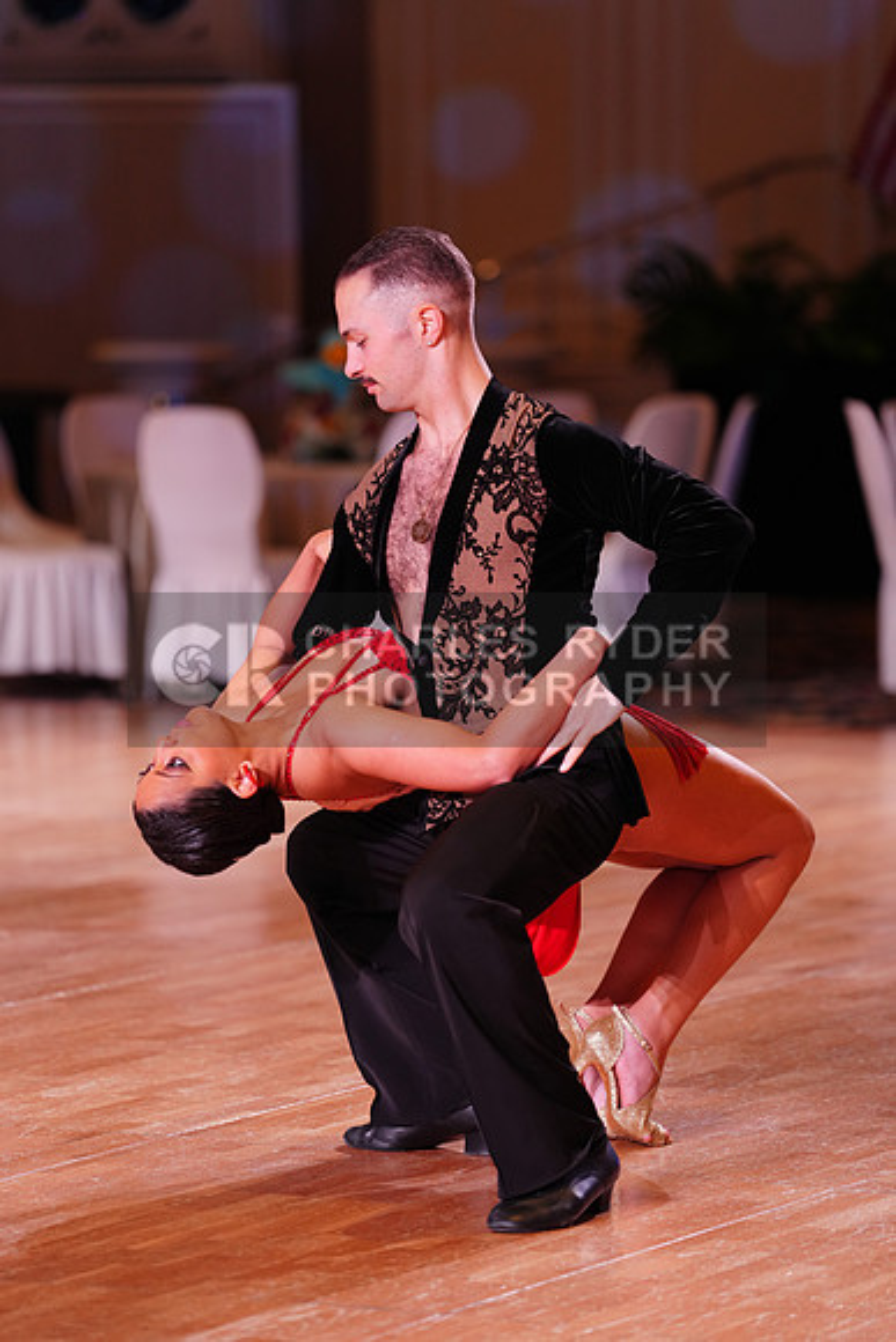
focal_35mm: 147
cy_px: 671
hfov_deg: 9.3
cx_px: 448
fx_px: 5484
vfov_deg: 14.0
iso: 800
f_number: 2.8
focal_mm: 147
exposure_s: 1/250
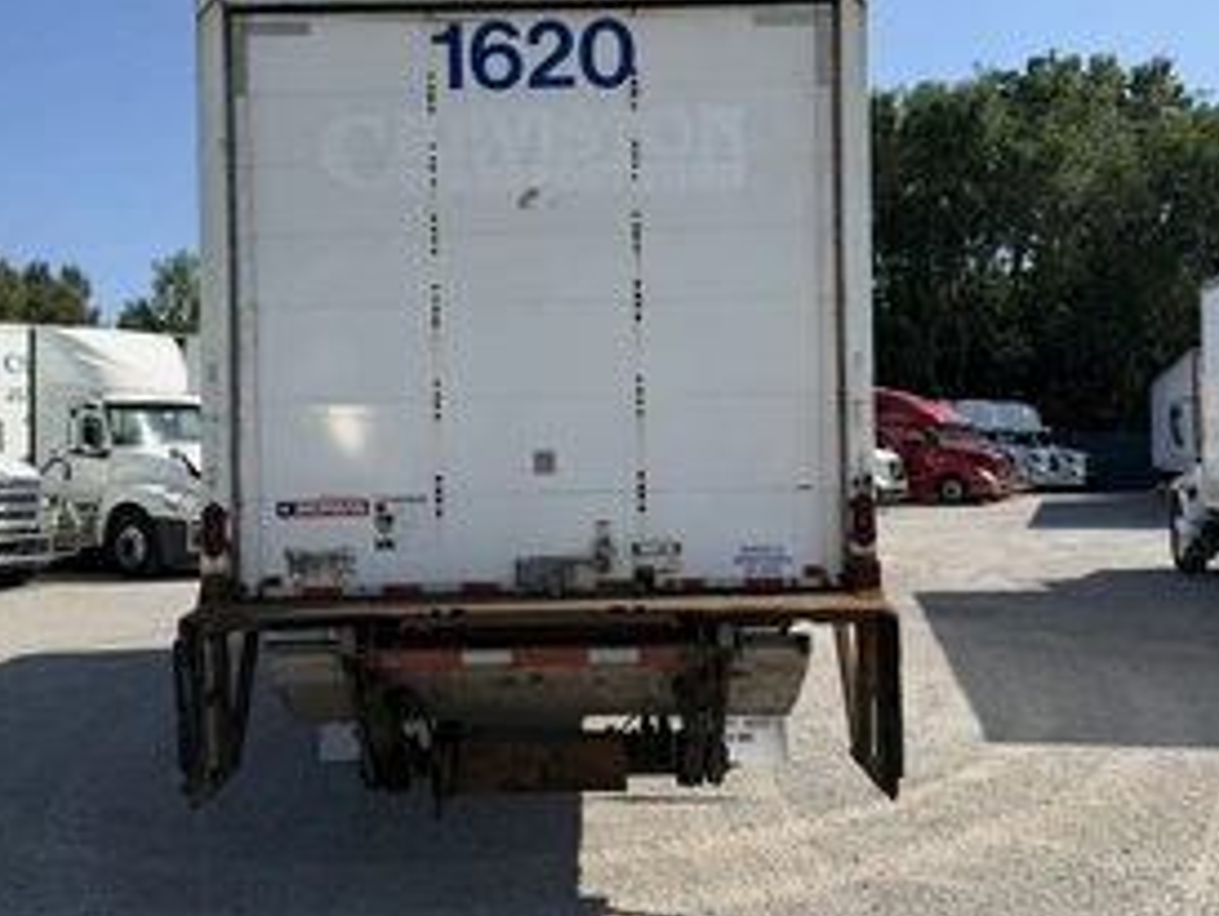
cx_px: 578
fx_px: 1234
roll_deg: -0.6
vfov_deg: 40.7
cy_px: 414
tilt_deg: +5.4
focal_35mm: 35
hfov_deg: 52.6
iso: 80
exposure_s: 1/4975
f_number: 1.78
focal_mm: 6.76
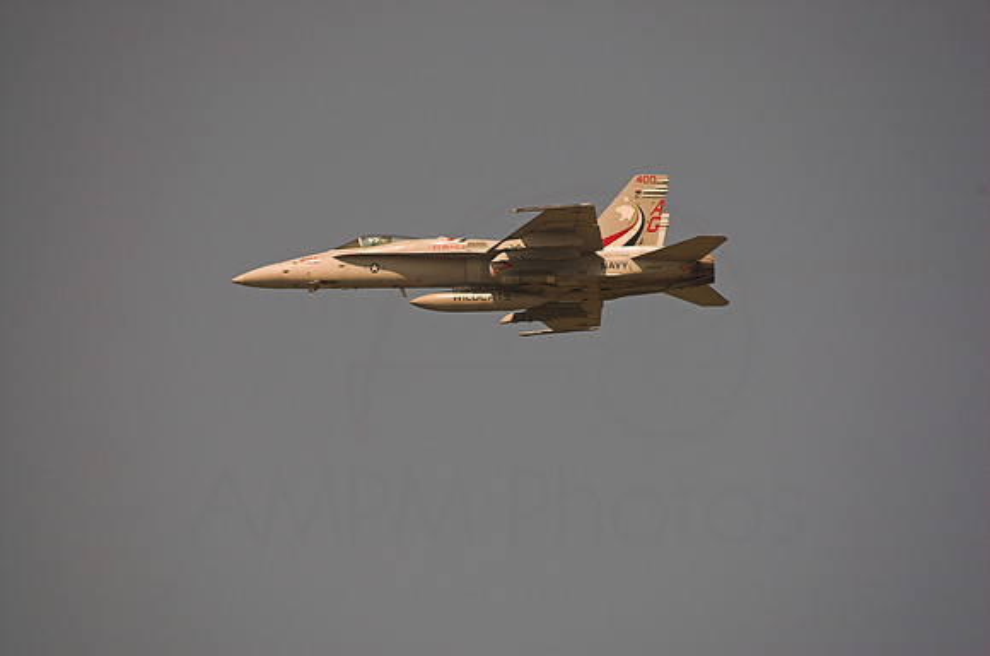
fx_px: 15229
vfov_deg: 2.5
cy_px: 328
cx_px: 495
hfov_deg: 3.7
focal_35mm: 555
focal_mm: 370
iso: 200
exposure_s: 1/1000
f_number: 8
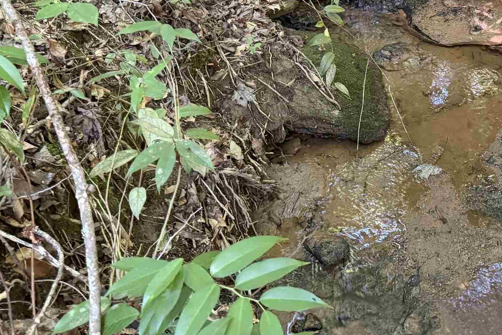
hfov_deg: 33.3
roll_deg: -0.6
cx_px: 473
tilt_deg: -23.9
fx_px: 781
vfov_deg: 22.9
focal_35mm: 56
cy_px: -25
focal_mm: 6.76
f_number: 1.78
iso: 800
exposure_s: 1/47
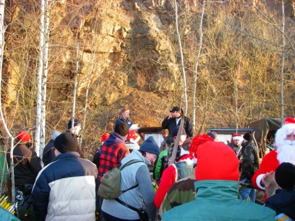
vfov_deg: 37.7
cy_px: 110
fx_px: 324
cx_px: 148
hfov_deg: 49.0
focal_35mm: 38
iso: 80
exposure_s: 1/50
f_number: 3.3
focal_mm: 6.3
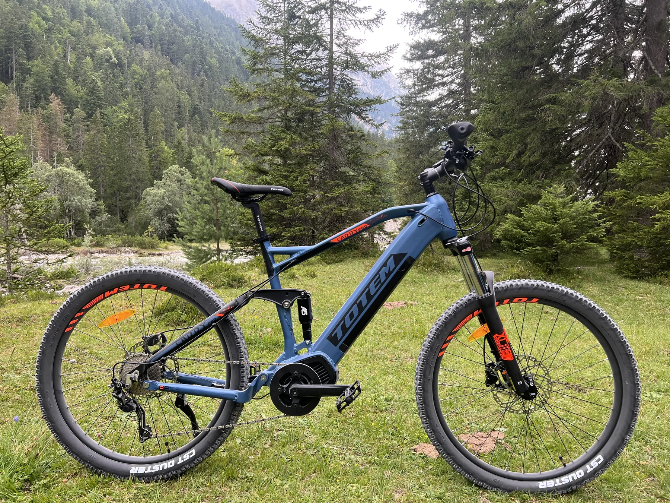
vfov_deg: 53.1
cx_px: 335
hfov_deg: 67.3
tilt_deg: -3.5
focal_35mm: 26
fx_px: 503
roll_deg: +0.4
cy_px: 252
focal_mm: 5.7
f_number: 1.5
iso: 80
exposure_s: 1/121
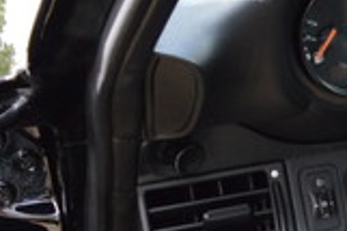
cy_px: 180
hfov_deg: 11.6
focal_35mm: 150
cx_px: 785
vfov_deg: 9.1
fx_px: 1448
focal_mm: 21
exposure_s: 1/125
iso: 360
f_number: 5.6
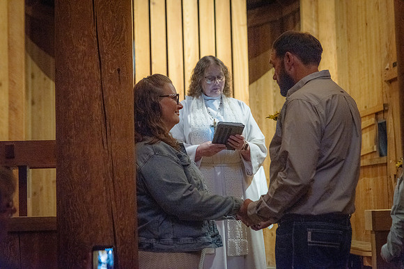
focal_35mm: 70
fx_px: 786
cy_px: 134
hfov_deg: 28.8
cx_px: 202
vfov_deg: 19.5
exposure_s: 1/125
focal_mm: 70
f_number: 4
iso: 5000
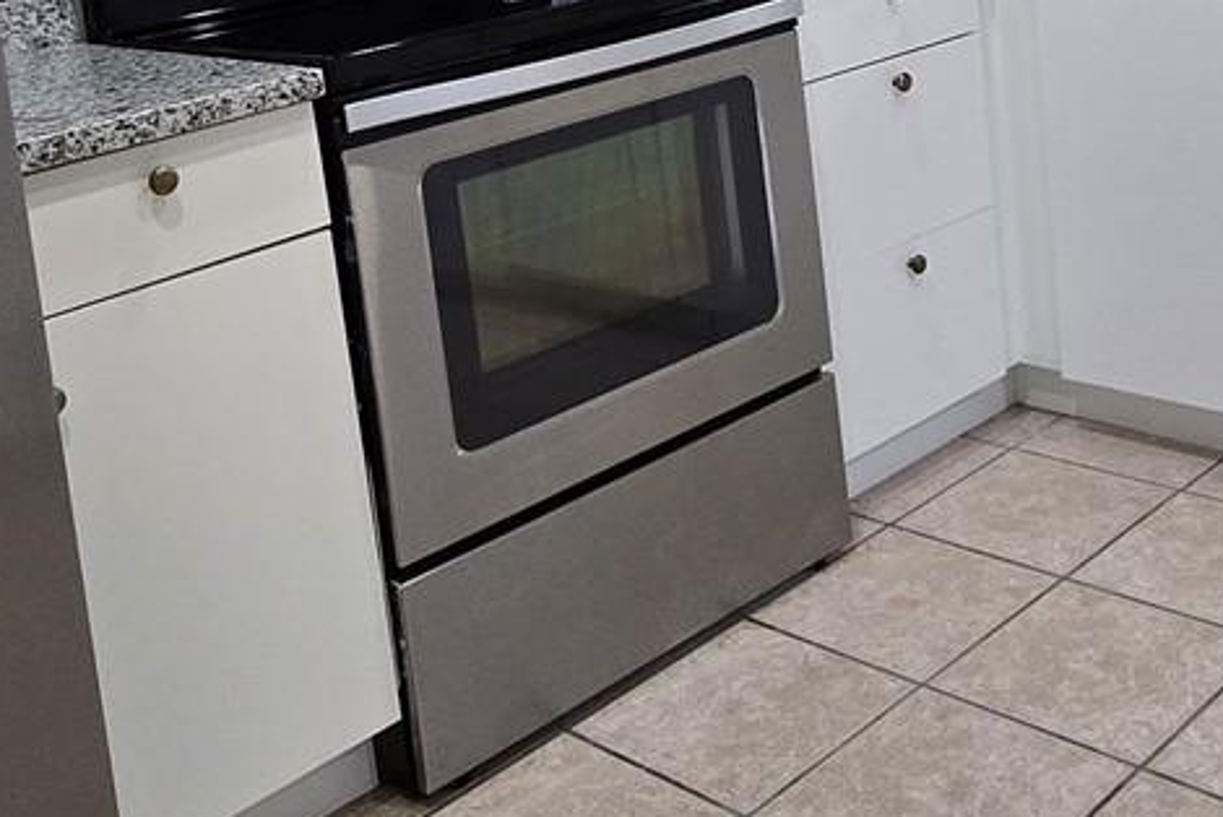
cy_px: -23
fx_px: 1564
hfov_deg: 42.0
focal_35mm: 46
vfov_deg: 27.4
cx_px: 843
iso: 400
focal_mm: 2.2
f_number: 2.2
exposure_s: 1/60
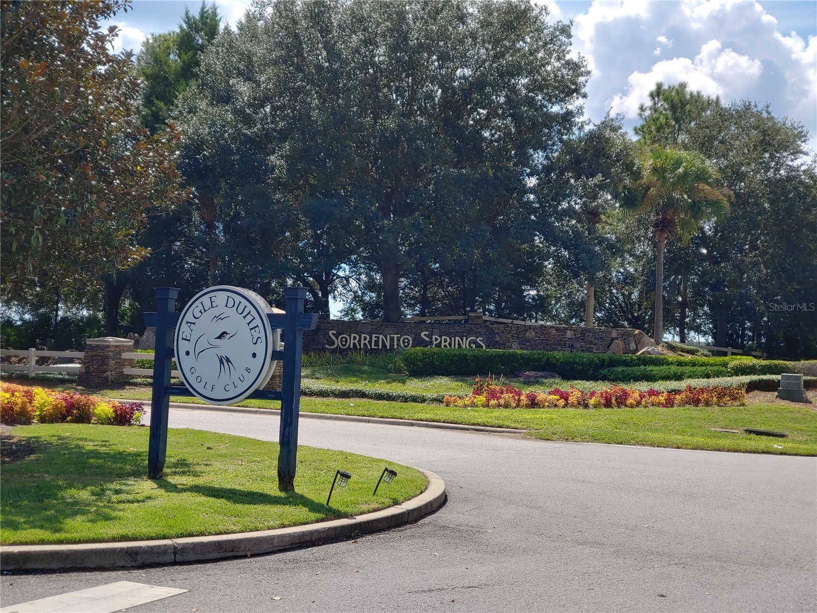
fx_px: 1180
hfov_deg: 38.2
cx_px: 408
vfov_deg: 29.1
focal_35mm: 50
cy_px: 306
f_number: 2.4
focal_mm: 5.88
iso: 50
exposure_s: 1/312
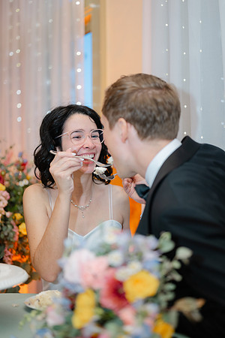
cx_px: 112
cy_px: 169
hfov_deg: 27.0
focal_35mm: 50
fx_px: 469
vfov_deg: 39.6
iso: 320
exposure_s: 1/100
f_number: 1.8
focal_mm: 50
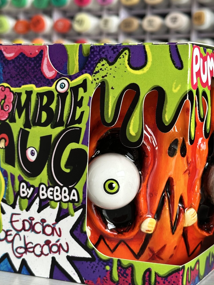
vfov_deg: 26.7
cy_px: 150
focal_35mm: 73
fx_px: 602
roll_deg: -2.2
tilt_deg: -2.3
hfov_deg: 20.2
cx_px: 103
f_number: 1.78
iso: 80
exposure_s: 1/99
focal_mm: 6.86
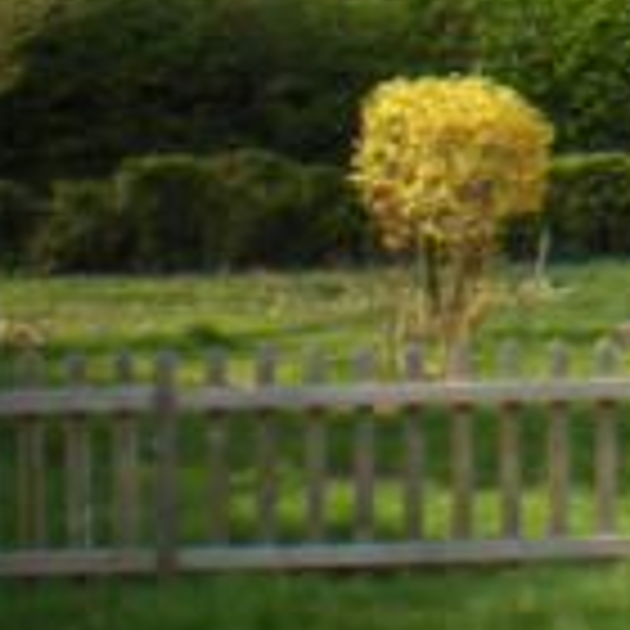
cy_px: -61
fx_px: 2883
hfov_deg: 11.5
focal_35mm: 140
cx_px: 1145
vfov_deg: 12.3
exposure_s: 1/140
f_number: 4.6
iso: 64
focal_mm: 6.3
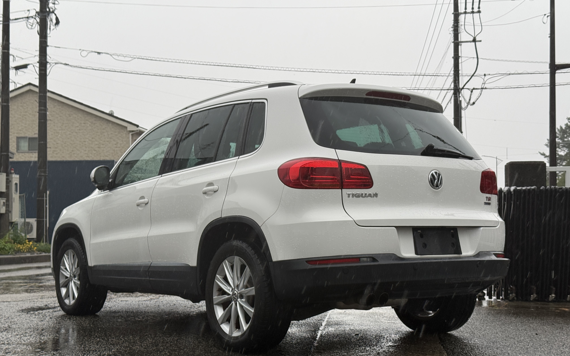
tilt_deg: +0.5
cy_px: 208
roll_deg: +0.4
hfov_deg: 39.6
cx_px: 285
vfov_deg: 25.3
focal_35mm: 51
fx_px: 792
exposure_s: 1/396
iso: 64
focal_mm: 6.76
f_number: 1.78
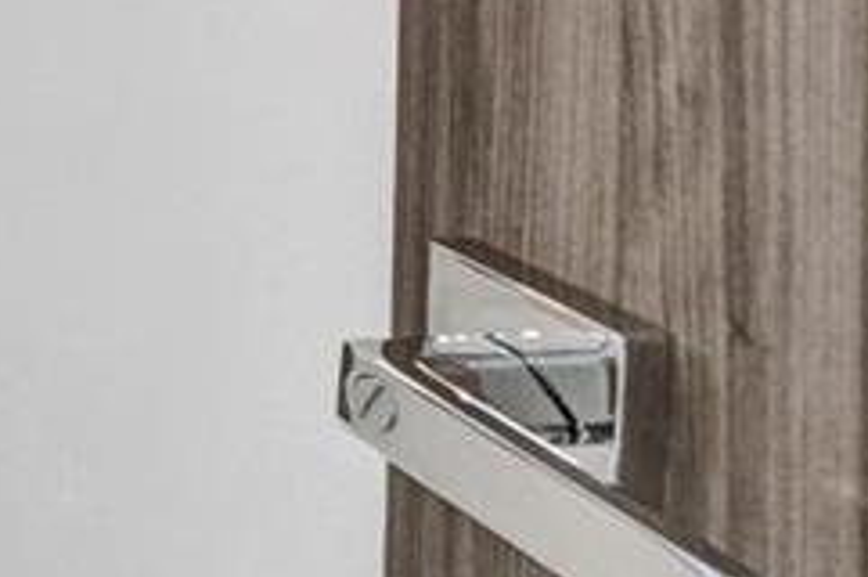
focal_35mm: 97
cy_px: -721
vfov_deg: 11.9
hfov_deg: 12.5
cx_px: -1527
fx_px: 2335
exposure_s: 1/400
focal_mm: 14.6
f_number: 5.6
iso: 1250
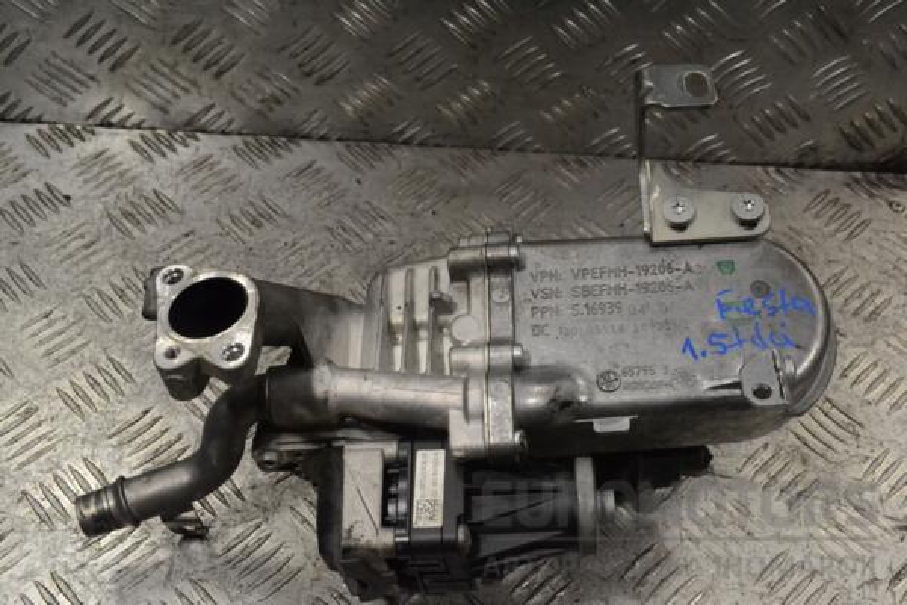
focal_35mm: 45
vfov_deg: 29.9
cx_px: 454
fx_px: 1134
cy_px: 302
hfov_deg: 43.6
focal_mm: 30
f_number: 10
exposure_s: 1/400
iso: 3200
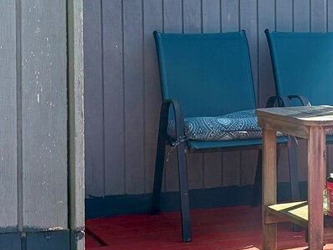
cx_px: 348
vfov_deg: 14.1
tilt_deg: -4.3
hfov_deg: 18.2
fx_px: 1010
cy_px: 88
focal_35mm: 105
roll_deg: +0.7
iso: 64
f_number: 1.6
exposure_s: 1/1311
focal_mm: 5.96
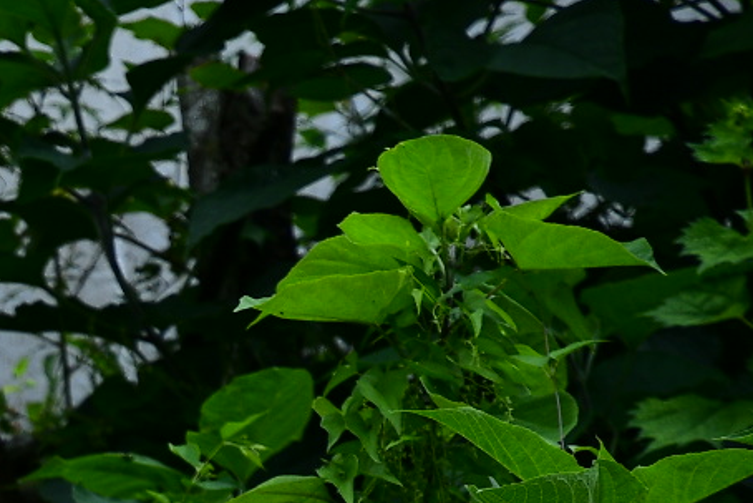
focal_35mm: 428
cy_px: 880
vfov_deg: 3.2
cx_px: -567
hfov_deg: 4.8
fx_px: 8955
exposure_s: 1/250
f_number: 4
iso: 250
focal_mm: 80
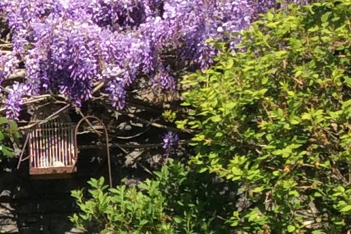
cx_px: -431
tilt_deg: +5.7
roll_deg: +0.5
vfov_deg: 8.2
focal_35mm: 167
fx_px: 1628
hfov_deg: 10.8
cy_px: 252
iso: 32
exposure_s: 1/1217
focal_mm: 3.3
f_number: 2.4
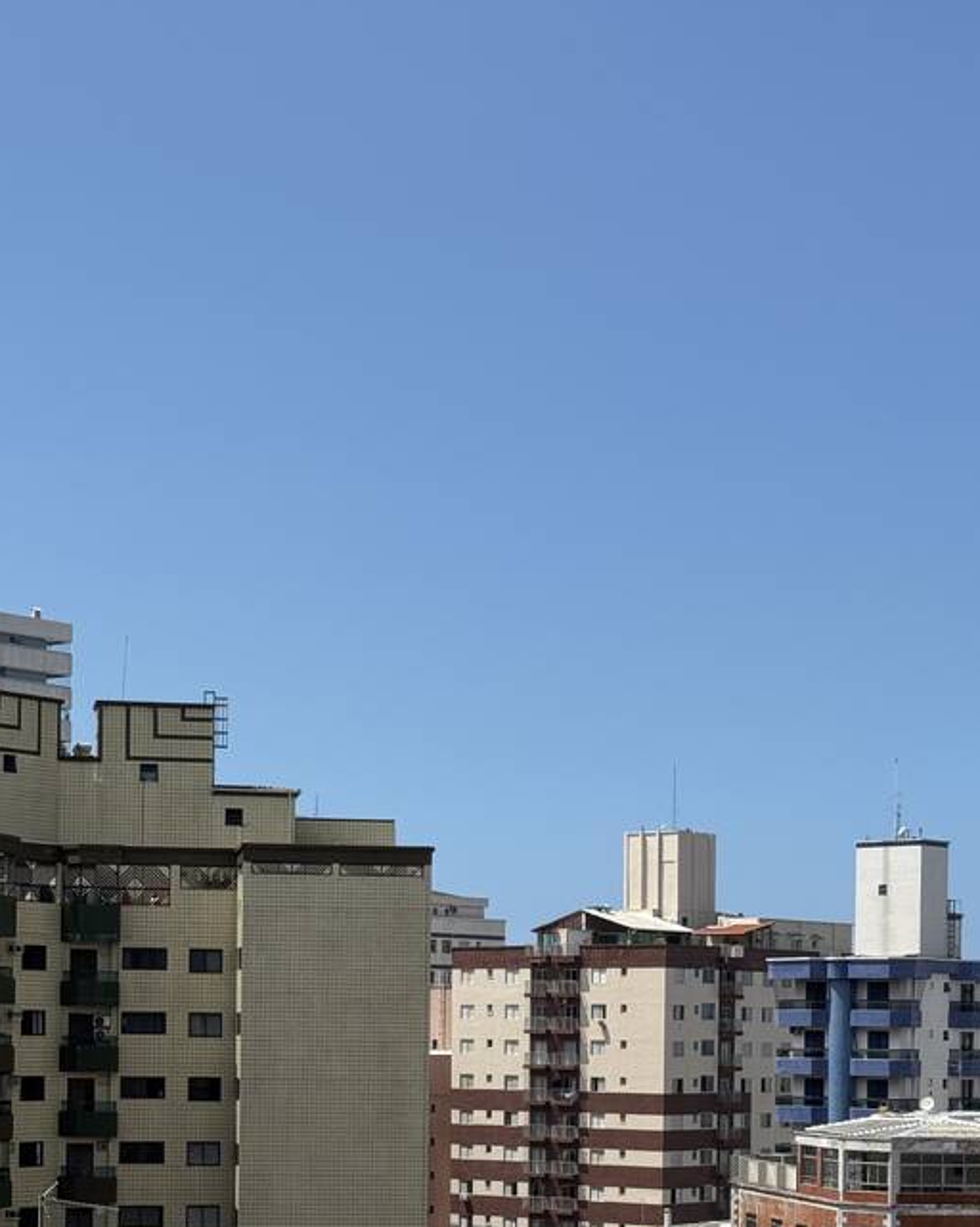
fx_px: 2867
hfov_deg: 19.4
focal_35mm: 79
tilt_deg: -0.3
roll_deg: +0.0
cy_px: 995
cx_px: 540
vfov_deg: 23.8
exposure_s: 1/4608
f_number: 1.78
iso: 64
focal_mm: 6.76
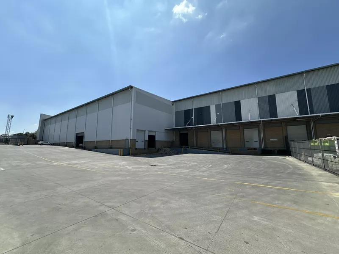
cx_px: 170
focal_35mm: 14
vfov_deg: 85.7
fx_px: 137
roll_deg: -0.4
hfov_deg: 102.1
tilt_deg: +7.6
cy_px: 127
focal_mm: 2.22
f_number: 2.2
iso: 50
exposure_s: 1/2092
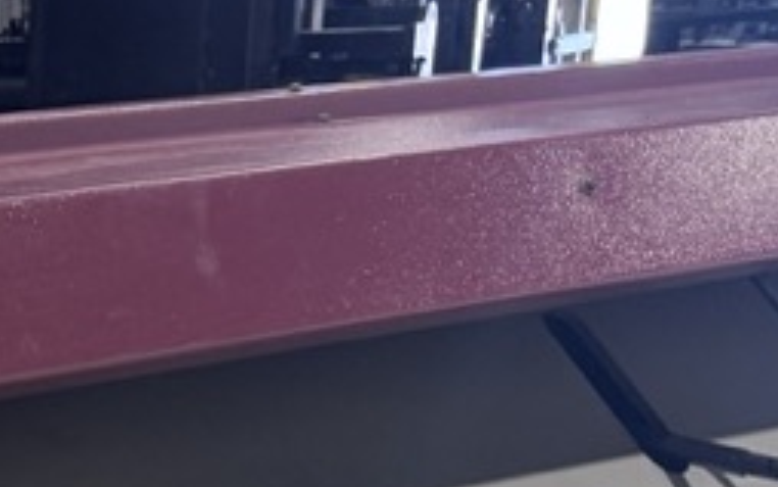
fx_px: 2715
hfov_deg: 14.7
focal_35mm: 128
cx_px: -515
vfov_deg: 8.9
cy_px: 1293
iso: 125
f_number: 1.78
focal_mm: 6.76
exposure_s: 1/60
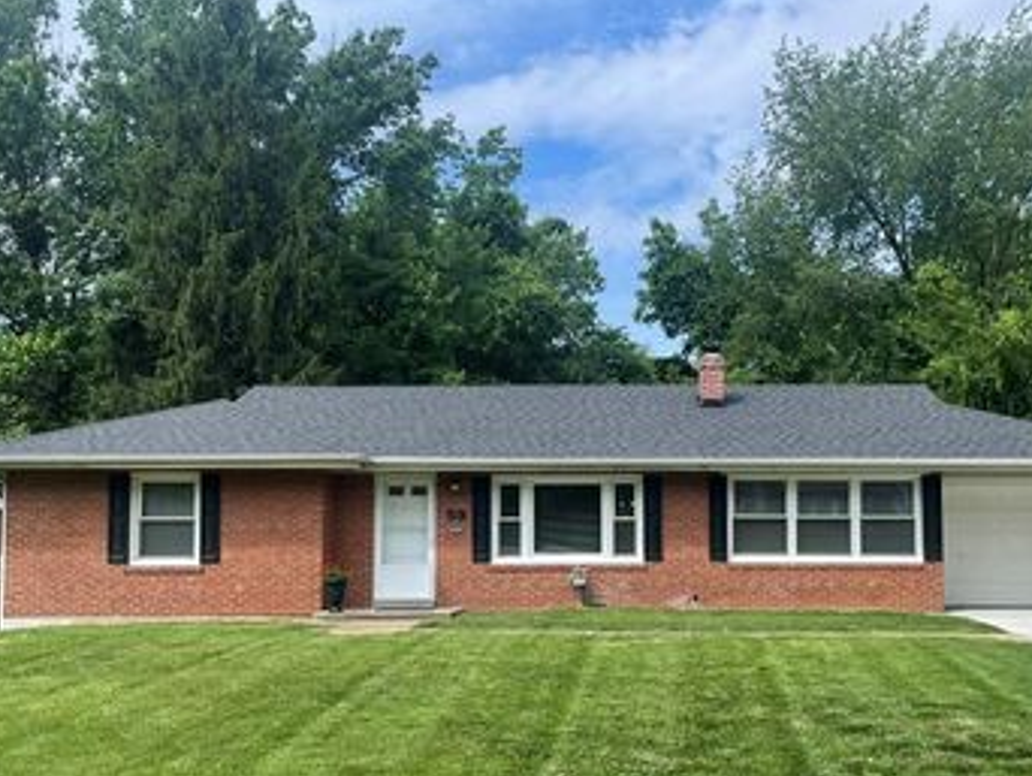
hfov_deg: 48.5
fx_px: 1134
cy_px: 503
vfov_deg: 37.4
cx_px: 637
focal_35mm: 38
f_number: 1.6
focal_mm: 4.2
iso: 32
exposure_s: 1/2257
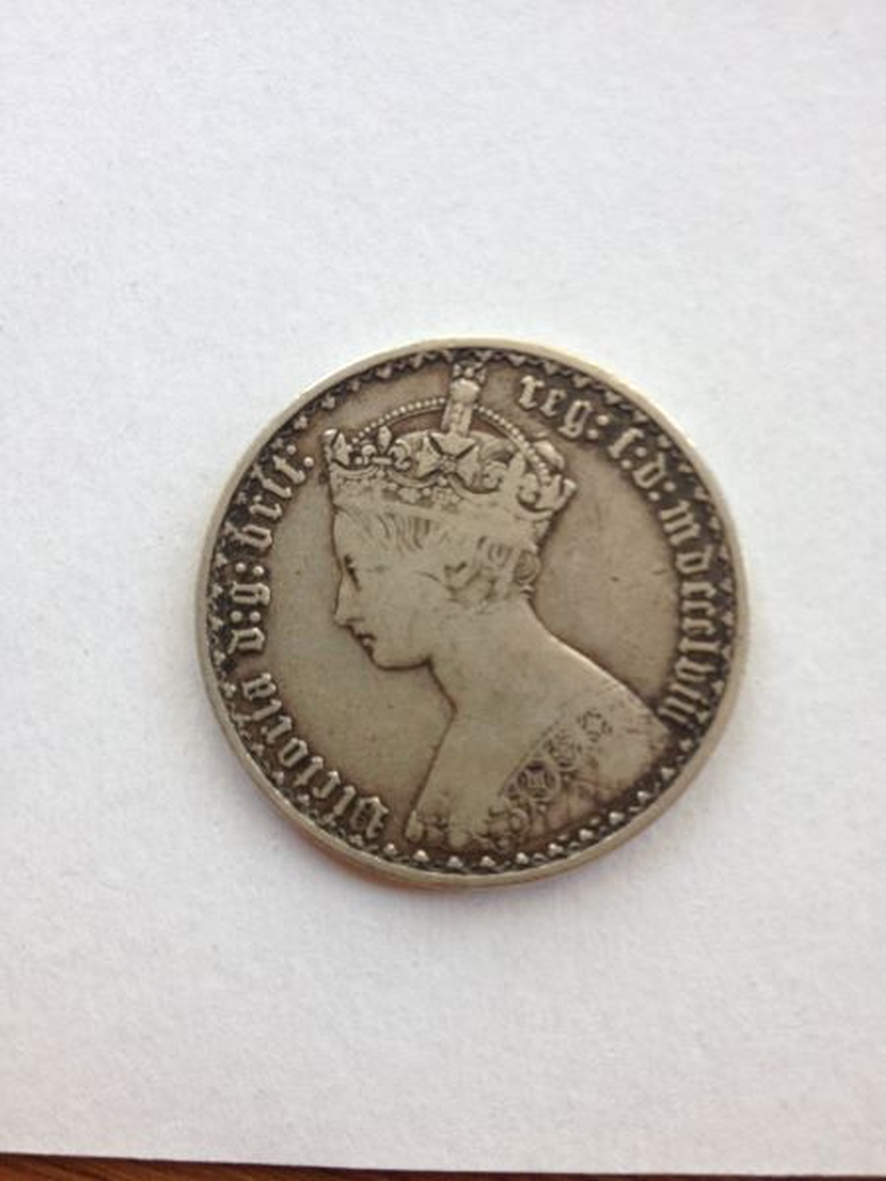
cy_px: 590
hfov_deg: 40.7
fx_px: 1194
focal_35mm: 35
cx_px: 443
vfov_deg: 52.6
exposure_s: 1/30
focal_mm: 4.28
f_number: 2.4
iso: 50
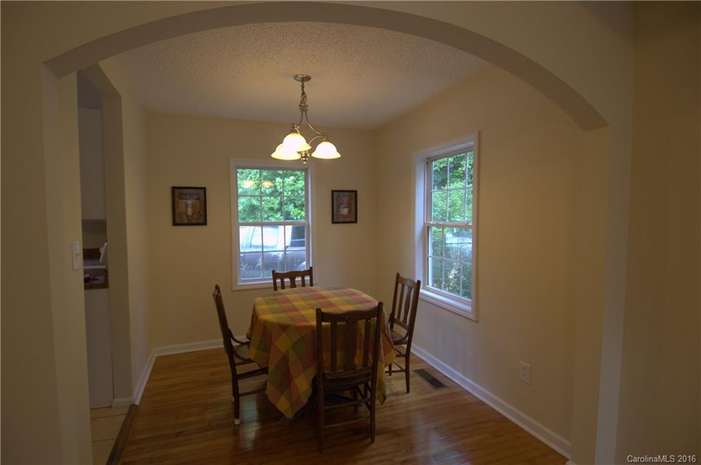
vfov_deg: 36.7
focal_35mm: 36
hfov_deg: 53.2
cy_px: 232
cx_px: 350
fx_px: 700
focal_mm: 24
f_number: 4
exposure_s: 1/125
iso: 400
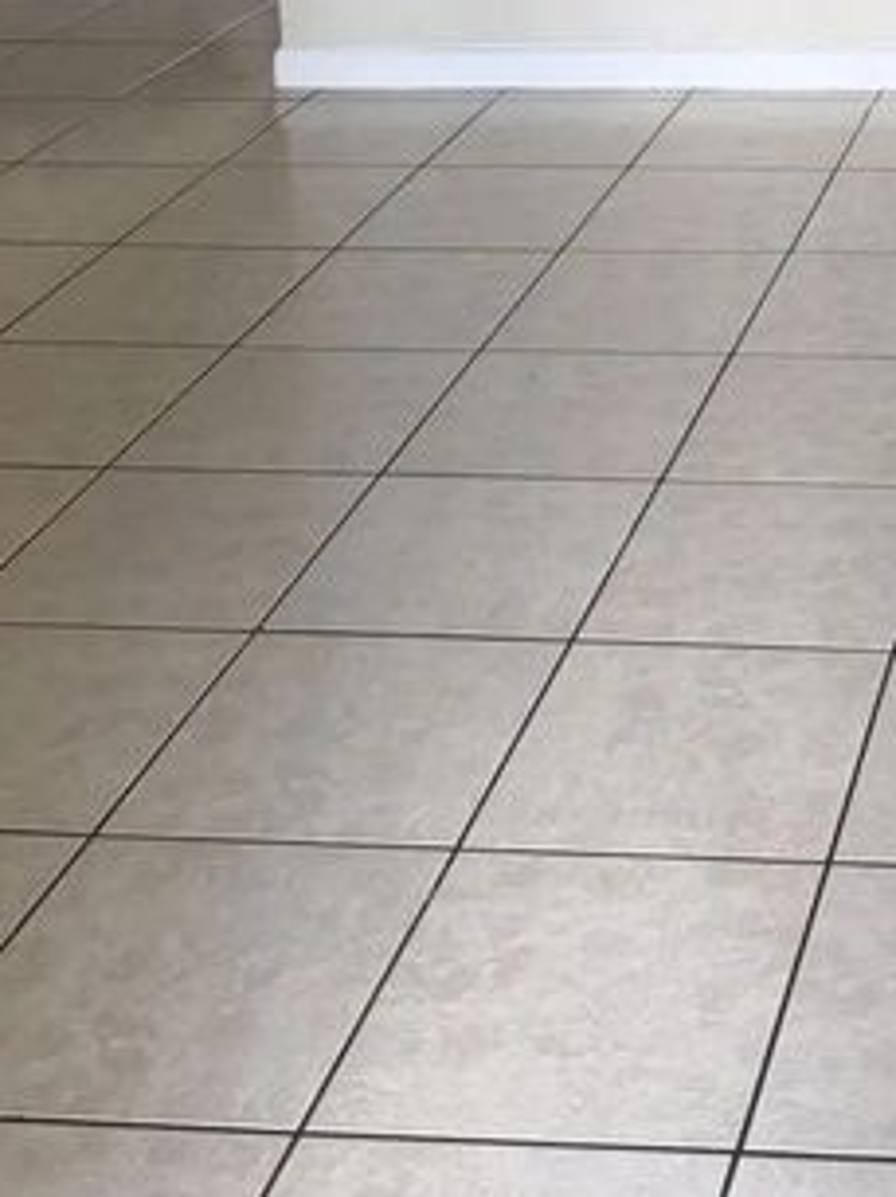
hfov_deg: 20.1
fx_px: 2316
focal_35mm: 67
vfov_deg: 25.2
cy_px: -342
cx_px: 1150
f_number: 1.78
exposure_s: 1/94
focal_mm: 6.76
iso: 200
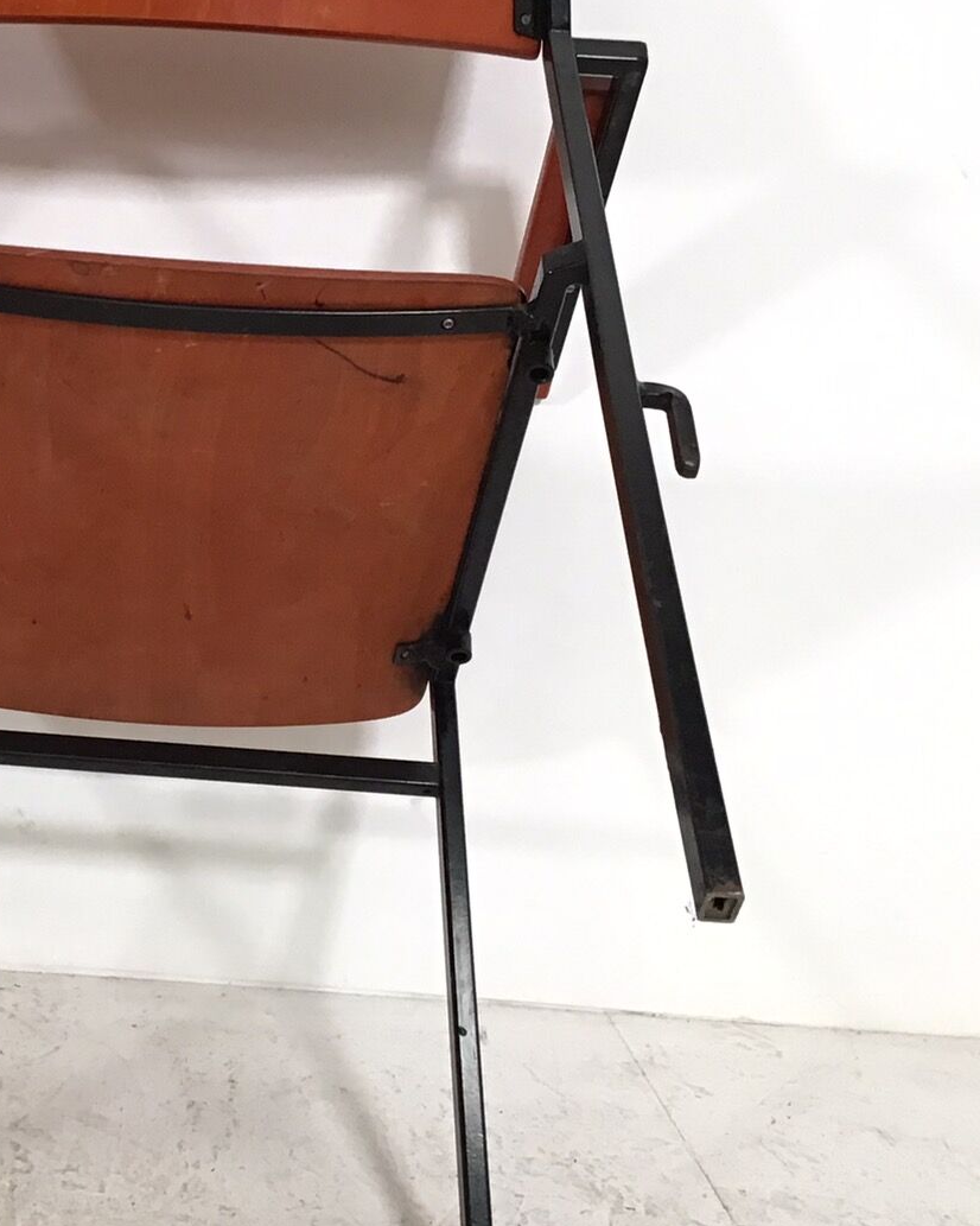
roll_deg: -1.4
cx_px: 59
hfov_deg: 24.5
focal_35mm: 60
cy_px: 546
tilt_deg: -8.4
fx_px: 2176
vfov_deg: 31.4
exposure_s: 1/33
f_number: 2.4
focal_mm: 3.3
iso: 100
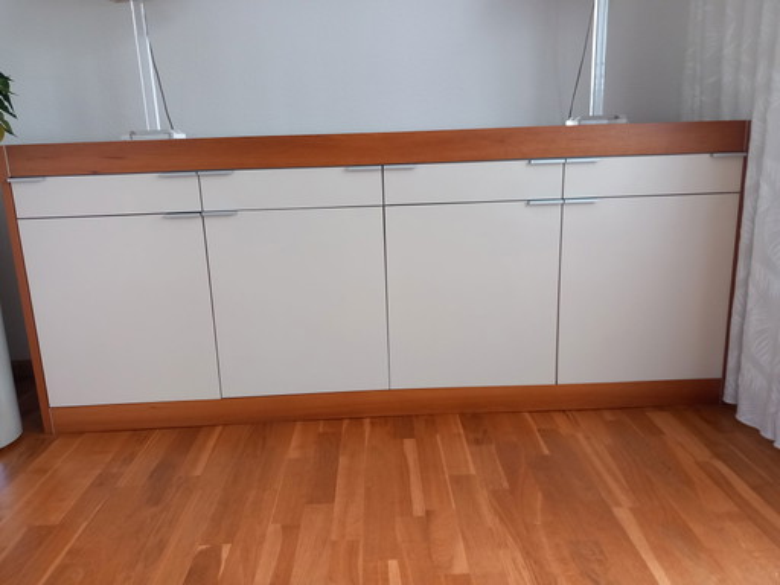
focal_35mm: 27
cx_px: 390
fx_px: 608
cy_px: 292
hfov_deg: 65.3
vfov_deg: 51.4
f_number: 1.8
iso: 200
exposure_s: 1/33.3
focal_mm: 4
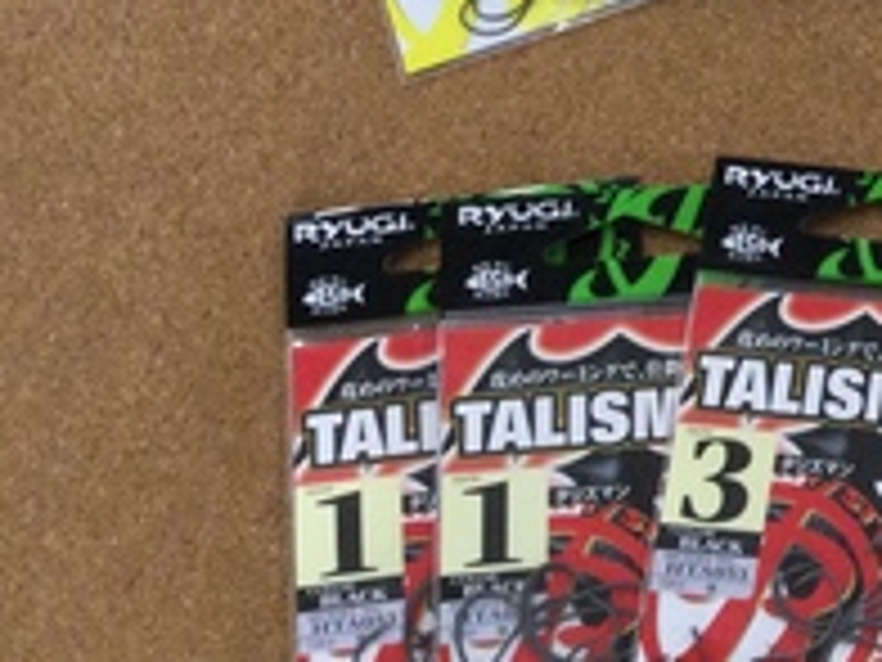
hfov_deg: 18.3
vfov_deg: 14.9
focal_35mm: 95
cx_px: 1323
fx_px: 2421
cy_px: -207
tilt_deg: -76.1
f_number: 2.4
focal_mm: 3.3
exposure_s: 1/30
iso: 32
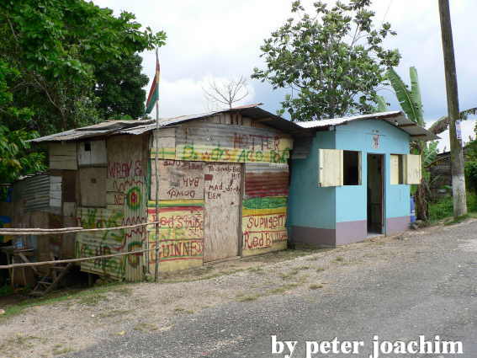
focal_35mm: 35
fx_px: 482
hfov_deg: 52.6
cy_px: 179
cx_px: 238
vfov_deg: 40.7
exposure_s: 1/200
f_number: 4
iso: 64
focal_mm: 6
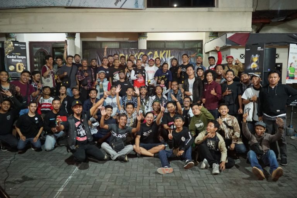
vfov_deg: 46.5
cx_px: 148
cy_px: 99
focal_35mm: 28
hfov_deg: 65.4
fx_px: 231
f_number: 3.5
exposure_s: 1/125
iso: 10000
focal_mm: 28
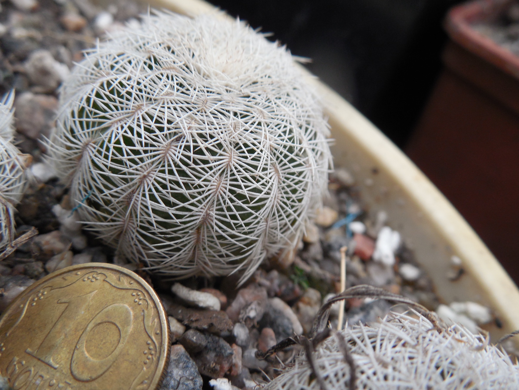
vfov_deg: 45.4
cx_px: 260
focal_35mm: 31
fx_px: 465
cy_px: 195
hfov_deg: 58.4
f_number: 3.6
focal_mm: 5.6
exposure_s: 1/30
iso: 200
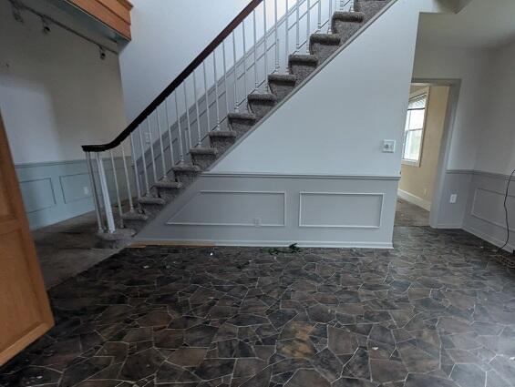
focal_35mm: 16
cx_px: 258
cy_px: 194
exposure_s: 1/64.1
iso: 325
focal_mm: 2.35
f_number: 2.2
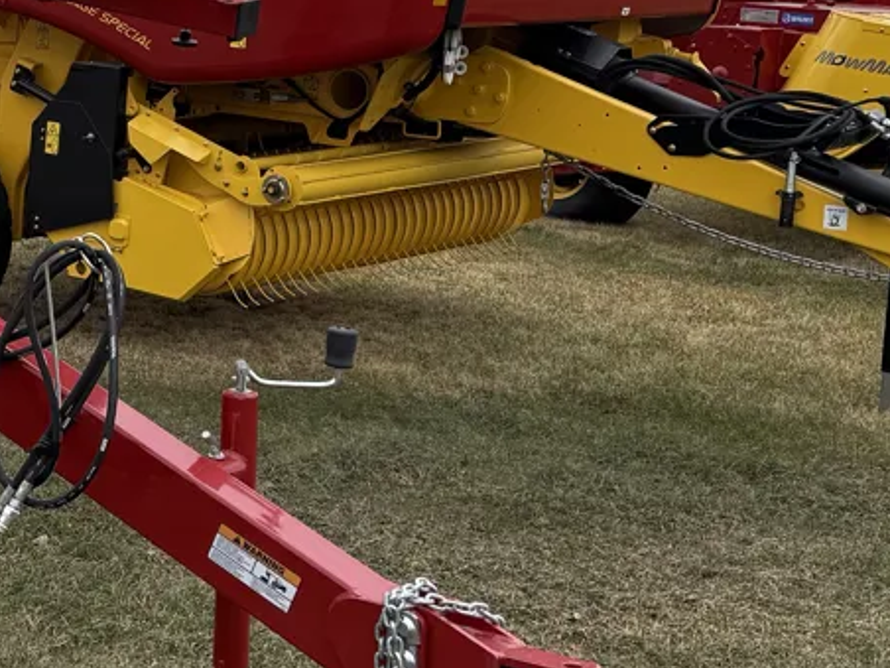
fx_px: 2185
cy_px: 171
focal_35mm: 85
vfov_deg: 17.3
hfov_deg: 20.4
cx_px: -366
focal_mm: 6.76
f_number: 1.78
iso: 80
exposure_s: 1/3584
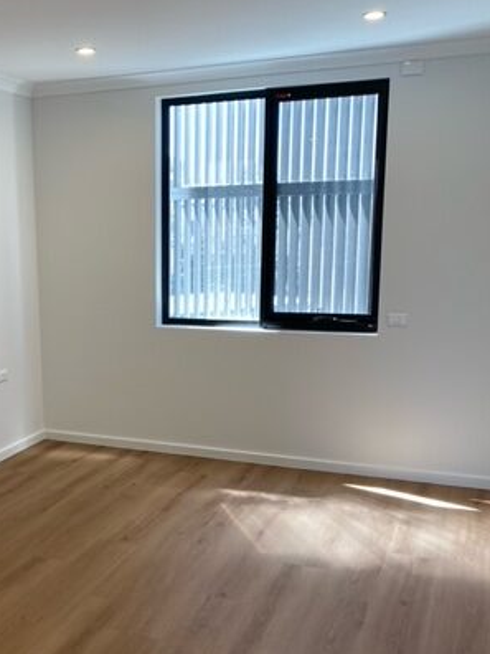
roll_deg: +2.8
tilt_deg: -11.0
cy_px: 382
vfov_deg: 44.6
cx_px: 96
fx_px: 793
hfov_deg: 33.3
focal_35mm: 42
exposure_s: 1/100
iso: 40
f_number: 1.8
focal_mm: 4.25
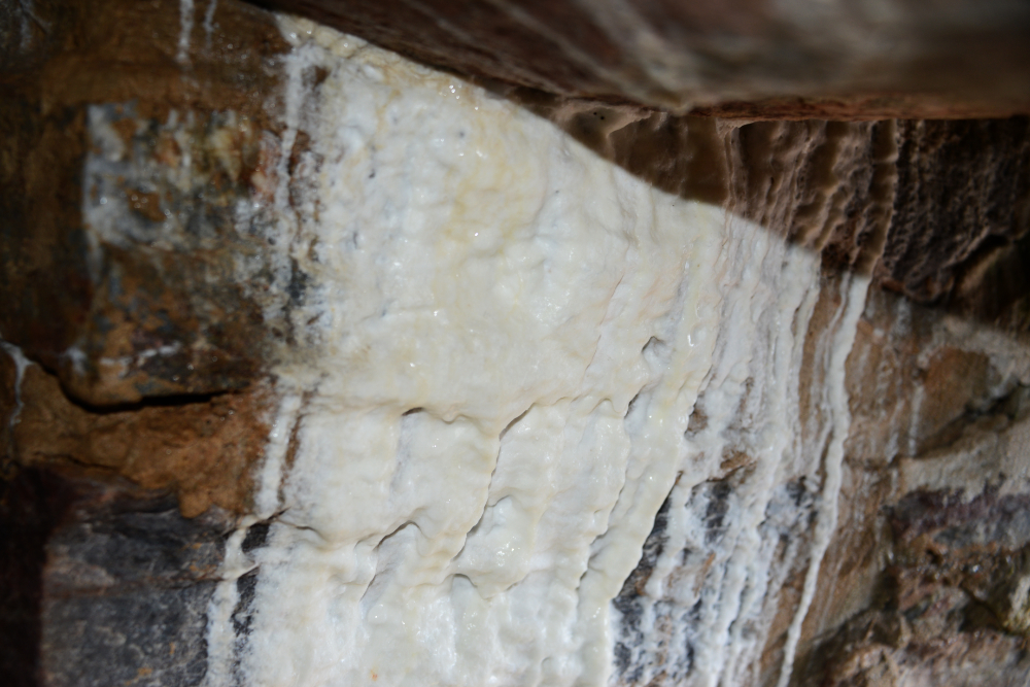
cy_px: 344
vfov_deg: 24.2
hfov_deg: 35.6
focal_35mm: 56
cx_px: 515
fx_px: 1602
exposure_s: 1/250
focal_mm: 56
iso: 320
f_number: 4.5
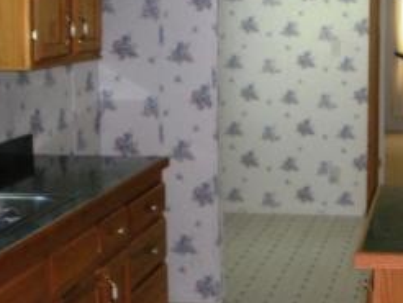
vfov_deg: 17.4
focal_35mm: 85
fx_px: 991
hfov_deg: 22.0
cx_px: 423
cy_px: 151
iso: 238
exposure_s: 1/30.6
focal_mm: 6.3
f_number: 3.5
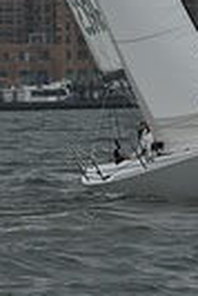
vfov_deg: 4.3
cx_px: 139
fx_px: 3933
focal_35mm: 478
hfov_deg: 2.9
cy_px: -256
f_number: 5
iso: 320
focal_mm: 110
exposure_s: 1/1250
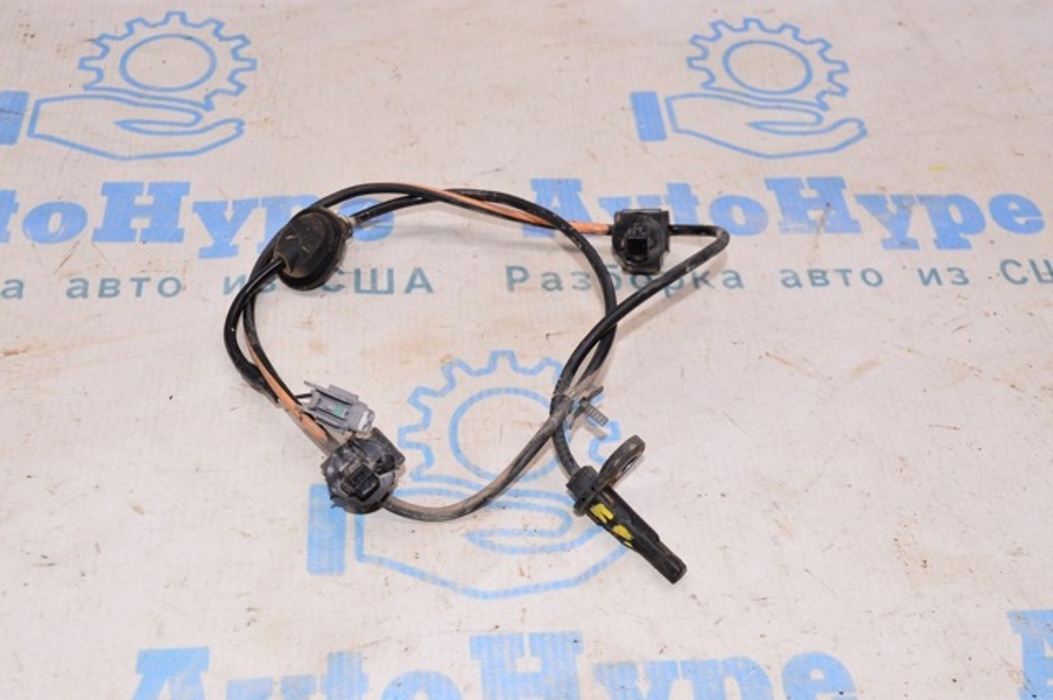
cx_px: 526
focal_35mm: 45
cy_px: 350
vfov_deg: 29.8
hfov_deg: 43.7
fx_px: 1315
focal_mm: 30
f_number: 8
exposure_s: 1/125
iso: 1600
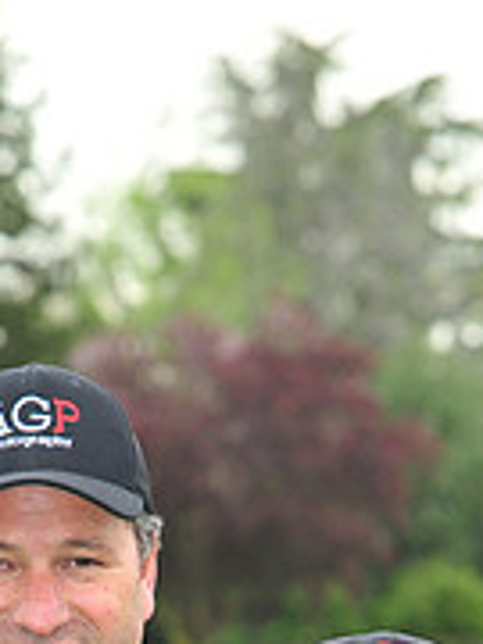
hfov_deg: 4.0
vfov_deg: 5.3
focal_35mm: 372
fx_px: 6921
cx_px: 168
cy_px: 855
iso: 400
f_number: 8
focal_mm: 120
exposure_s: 1/200
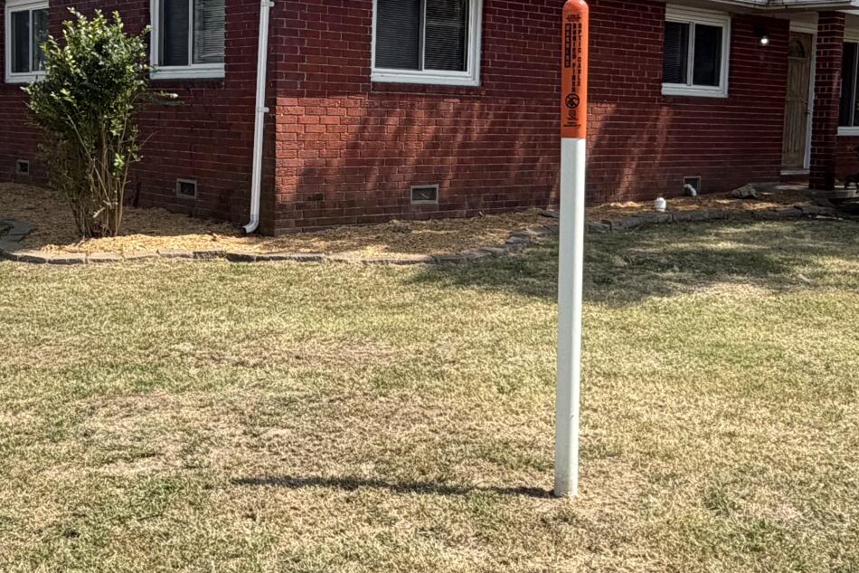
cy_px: 217
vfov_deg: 29.1
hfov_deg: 42.6
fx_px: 1097
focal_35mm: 46
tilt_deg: -4.9
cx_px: 358
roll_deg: -0.9
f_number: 2.2
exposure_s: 1/770
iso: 32
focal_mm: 2.22
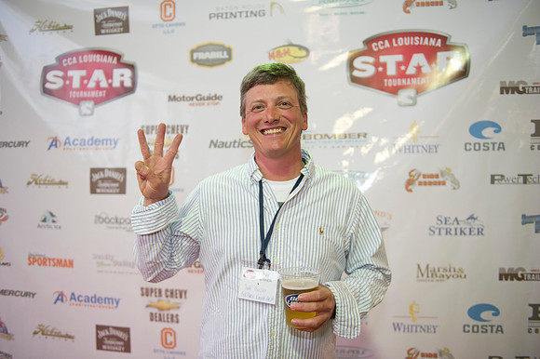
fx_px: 435
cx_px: 270
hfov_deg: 63.7
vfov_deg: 44.9
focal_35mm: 29
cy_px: 180
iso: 1000
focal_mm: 29
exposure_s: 1/80
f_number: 2.8
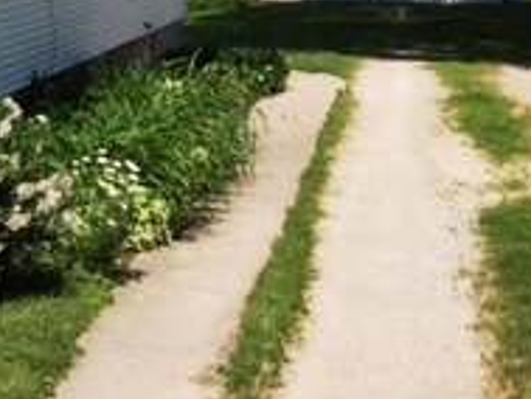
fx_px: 1504
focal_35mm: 98
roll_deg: -1.3
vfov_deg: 13.9
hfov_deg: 18.1
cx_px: -239
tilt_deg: +6.0
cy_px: -244
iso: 32
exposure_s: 1/3968
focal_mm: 4.15
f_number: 2.2
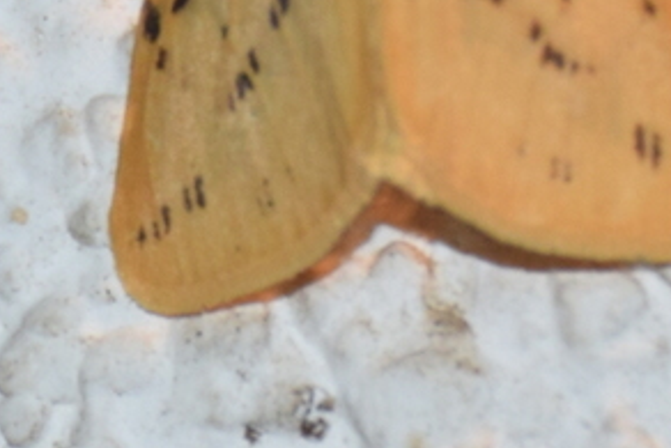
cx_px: 380
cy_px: -57
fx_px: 12867
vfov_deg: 2.0
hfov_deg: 3.0
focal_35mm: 690
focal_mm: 140
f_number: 5.6
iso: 320
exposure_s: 1/60
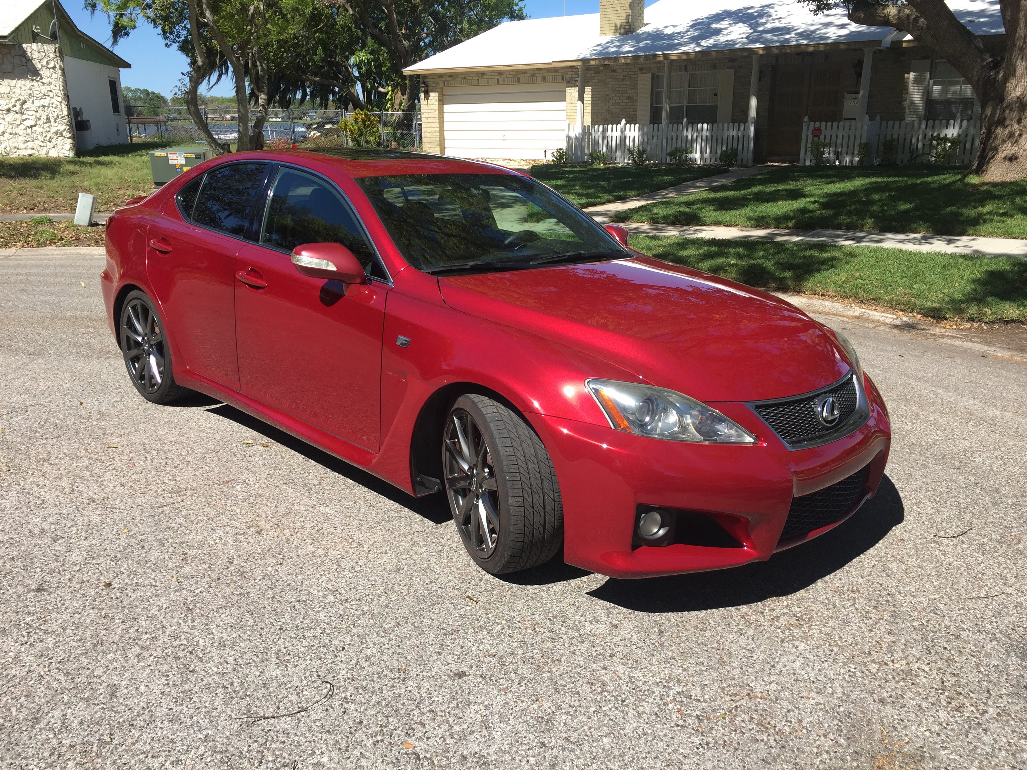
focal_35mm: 29
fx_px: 860
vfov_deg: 48.2
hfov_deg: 61.7
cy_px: 385
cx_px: 514
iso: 32
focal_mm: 4.15
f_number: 2.2
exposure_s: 1/1276
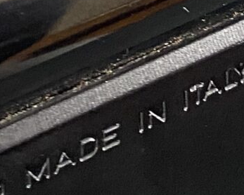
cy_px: -347
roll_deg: -0.4
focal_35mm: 187
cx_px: 100
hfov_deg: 10.3
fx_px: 1351
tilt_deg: -14.5
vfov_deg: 7.5
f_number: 1.8
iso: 320
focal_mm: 4.25
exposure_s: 1/60
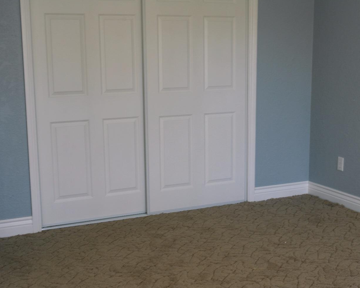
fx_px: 597
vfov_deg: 27.1
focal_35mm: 56
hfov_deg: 33.6
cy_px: 143
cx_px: 195
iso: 200
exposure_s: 1/1.25
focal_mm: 32
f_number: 20
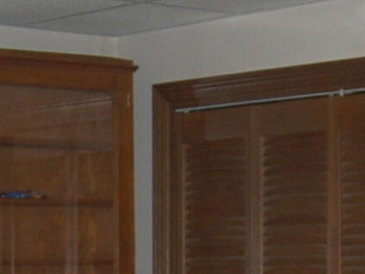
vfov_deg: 8.3
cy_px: 462
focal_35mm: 175
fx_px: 1840
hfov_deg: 11.2
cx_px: -31
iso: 400
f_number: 3.8
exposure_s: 1/60
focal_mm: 23
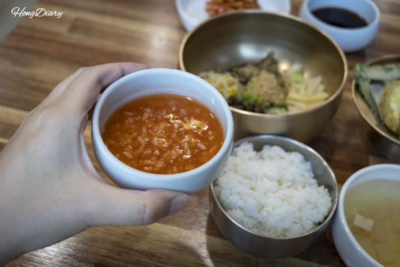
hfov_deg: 46.4
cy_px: 134
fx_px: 467
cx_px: 200
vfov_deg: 31.9
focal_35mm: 42
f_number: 5.6
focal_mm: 42
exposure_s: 1/60
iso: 800
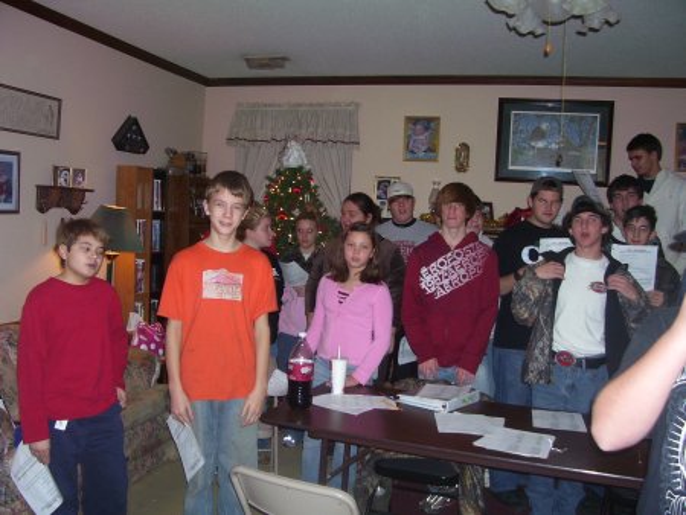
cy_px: 258
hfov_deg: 53.9
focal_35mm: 34
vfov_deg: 41.8
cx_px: 343
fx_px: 674
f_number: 2.7
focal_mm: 5.6
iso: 125
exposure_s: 1/60
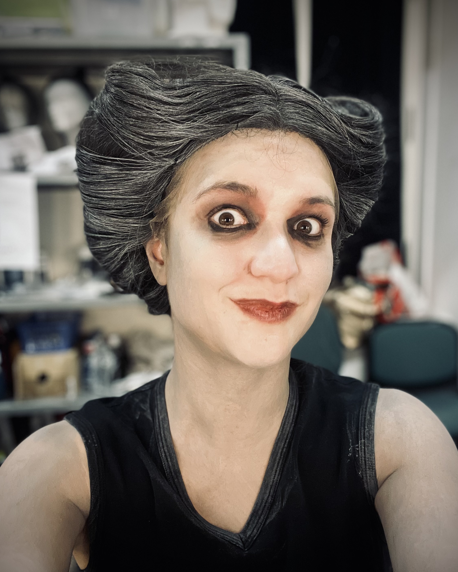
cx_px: 229
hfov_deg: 45.8
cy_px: 309
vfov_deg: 55.6
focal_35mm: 32
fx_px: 542
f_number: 2.2
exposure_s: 1/50
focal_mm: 2.71
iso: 200
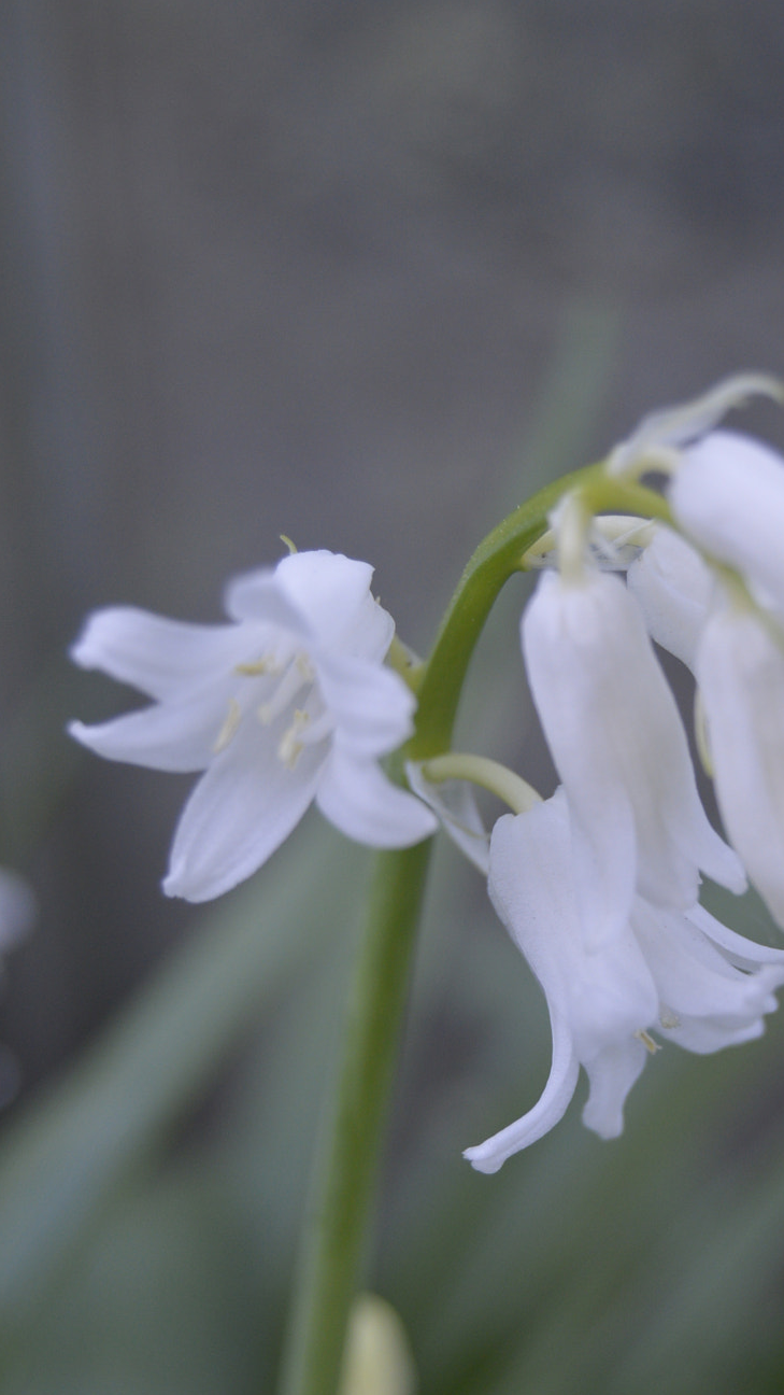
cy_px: 814
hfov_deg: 11.3
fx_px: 3941
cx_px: 533
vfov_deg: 20.0
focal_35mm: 107
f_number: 5.6
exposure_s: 1/60
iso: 450
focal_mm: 55
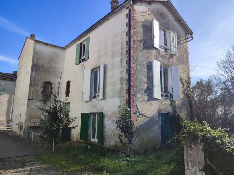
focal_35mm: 25
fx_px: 169
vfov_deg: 54.9
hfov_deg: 69.4
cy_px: 85
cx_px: 122
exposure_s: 1/743
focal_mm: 5.89
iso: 50
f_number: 1.89
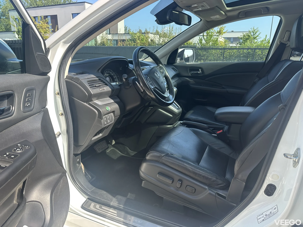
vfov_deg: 56.8
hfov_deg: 71.6
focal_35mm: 24
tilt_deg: -15.3
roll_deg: -0.9
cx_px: 152
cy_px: 114
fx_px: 210
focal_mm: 6.86
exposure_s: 1/714
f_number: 1.78
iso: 80
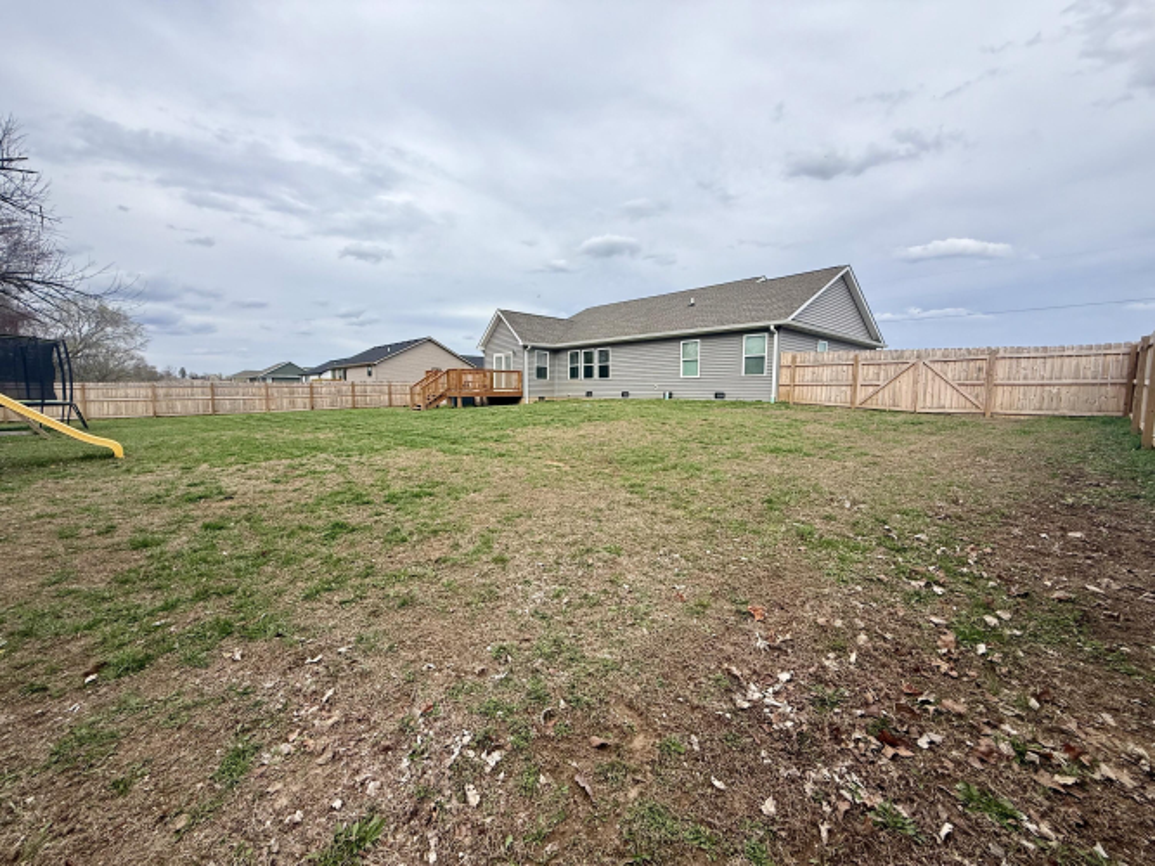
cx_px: 578
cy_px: 433
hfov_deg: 102.1
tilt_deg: -4.4
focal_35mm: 14
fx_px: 467
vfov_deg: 85.7
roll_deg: -0.4
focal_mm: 2.22
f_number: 2.2
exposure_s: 1/1285
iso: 50
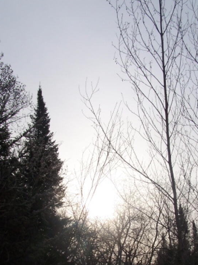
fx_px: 542
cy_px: 220
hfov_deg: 20.7
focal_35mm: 71
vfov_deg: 26.8
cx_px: 114
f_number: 5.6
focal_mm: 6.3
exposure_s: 1/800
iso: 80
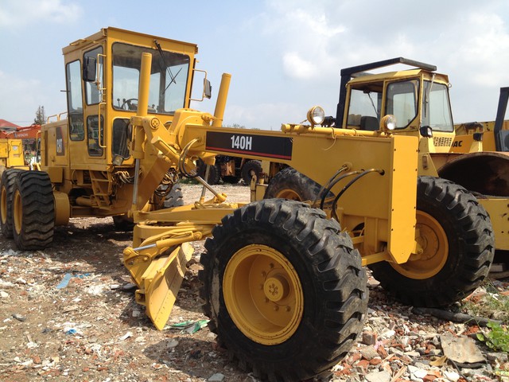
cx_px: 254
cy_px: 191
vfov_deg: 40.7
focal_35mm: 35
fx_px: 515
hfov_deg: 52.6
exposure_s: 1/1346
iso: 50
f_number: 2.4
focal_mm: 4.28
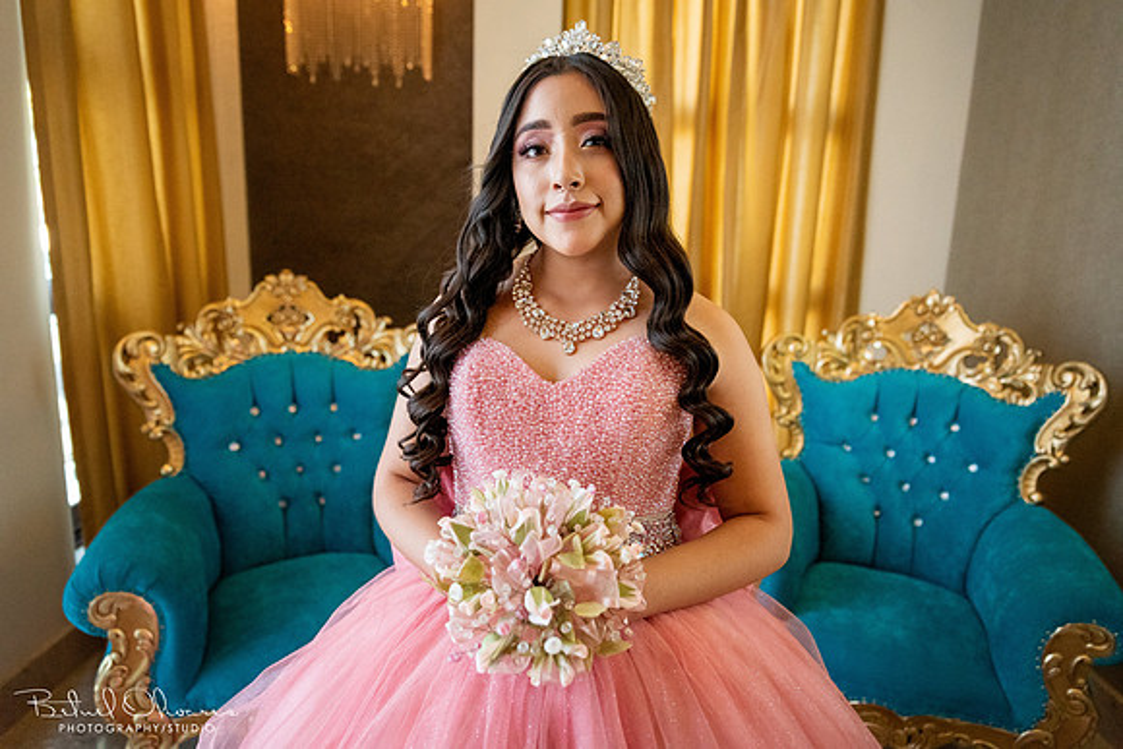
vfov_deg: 53.2
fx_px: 749
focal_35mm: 24
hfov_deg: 73.7
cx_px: 562
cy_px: 374
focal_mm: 24
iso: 4000
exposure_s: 1/500
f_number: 3.2
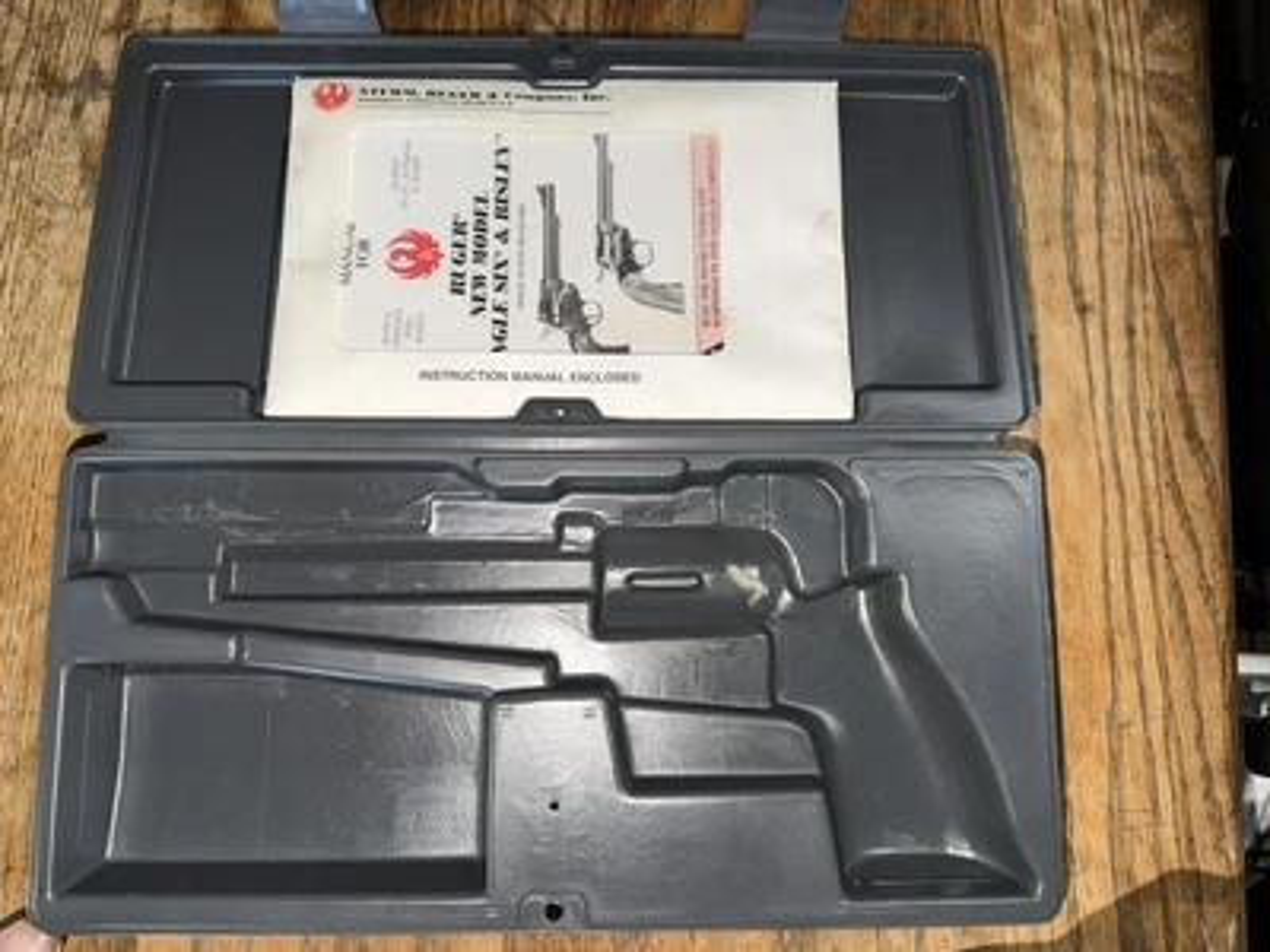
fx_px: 881
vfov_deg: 56.8
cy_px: 476
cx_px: 635
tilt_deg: -82.4
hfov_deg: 71.6
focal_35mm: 24
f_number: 1.78
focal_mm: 6.76
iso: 64
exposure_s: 1/53
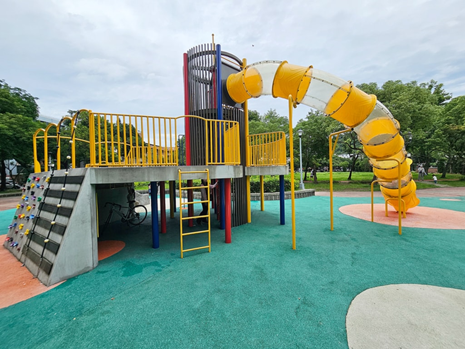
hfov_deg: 106.2
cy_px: 174
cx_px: 232
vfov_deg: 89.9
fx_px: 175
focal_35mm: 13
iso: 50
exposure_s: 1/2643
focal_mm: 2.2
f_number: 2.2
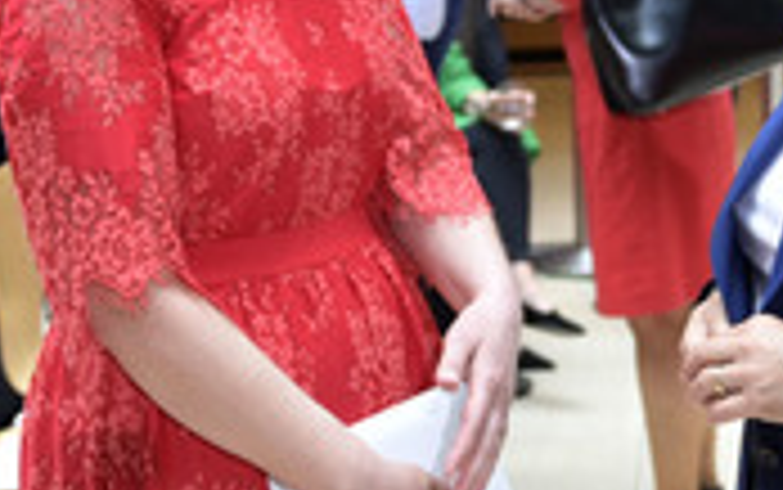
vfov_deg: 13.7
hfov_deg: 21.5
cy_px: 85
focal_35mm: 95
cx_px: 641
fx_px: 2029
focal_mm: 36
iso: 1600
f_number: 4
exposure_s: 1/500
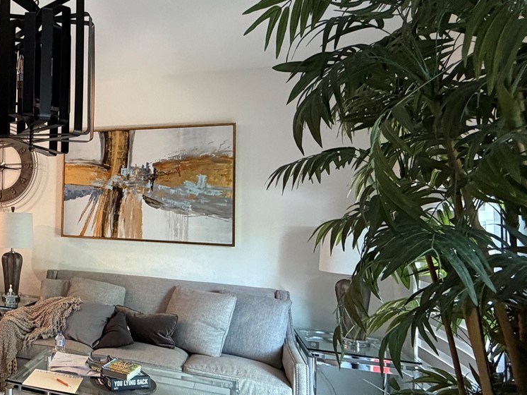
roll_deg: -1.5
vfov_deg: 46.8
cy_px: 186
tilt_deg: +3.1
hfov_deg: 50.8
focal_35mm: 30
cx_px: 24
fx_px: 457
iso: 400
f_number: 2.2
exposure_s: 1/60
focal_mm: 2.22
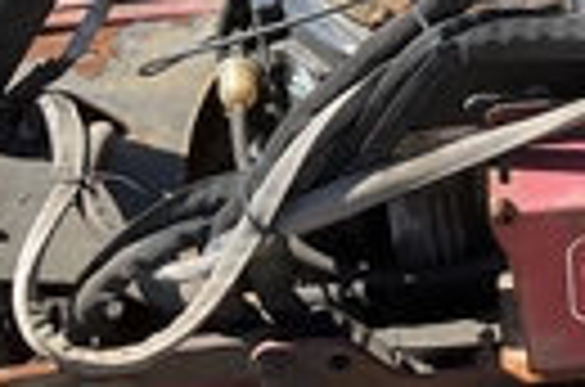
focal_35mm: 93
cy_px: 76
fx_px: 1508
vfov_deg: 14.5
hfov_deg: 19.8
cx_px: 801
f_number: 1.8
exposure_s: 1/883
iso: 25
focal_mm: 3
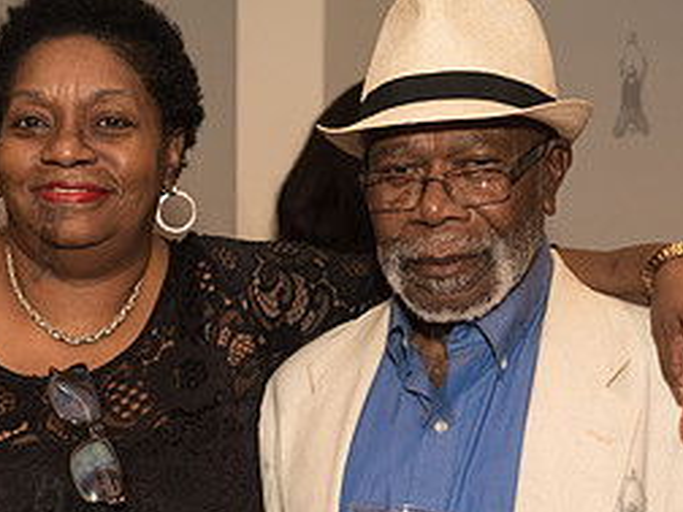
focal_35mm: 90
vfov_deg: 16.1
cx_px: 184
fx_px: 1776
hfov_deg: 21.6
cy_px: 520
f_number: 3.5
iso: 1250
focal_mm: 35
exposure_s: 1/320
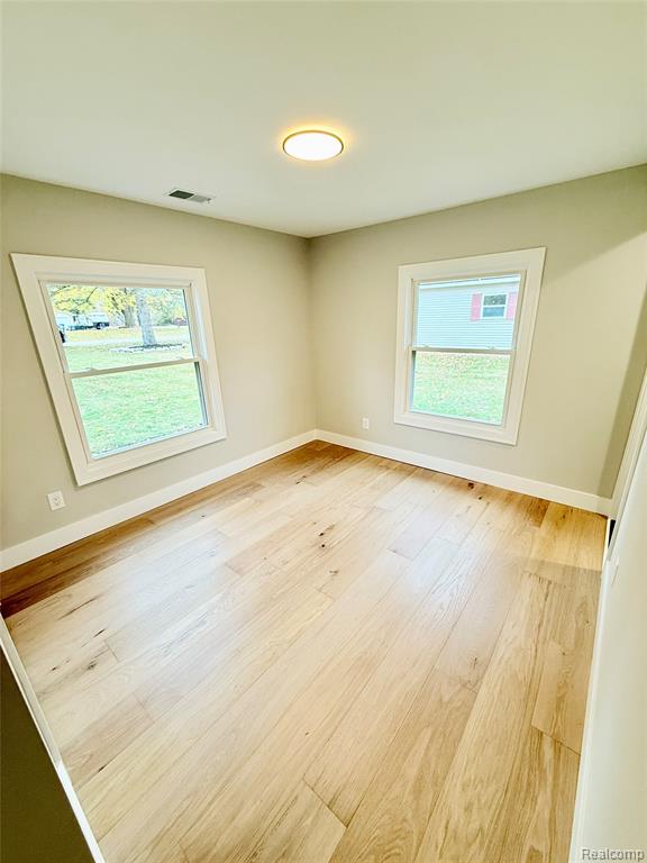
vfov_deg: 102.1
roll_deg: +0.9
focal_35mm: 14
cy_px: 432
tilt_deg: -18.1
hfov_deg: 85.7
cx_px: 324
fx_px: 349
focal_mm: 2.22
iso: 160
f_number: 2.2
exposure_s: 1/120
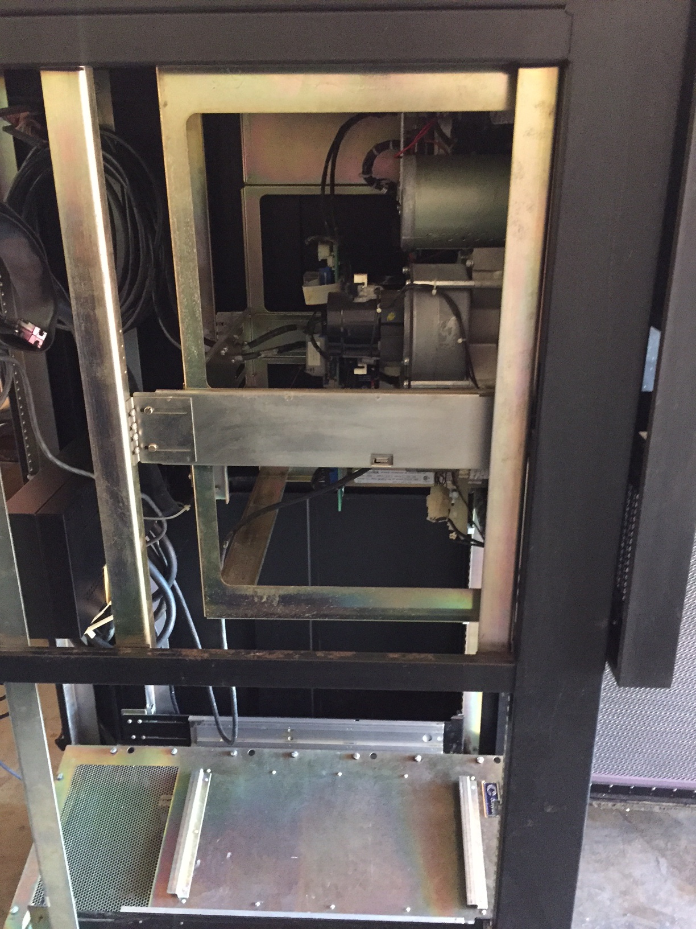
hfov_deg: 48.2
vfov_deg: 61.7
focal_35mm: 29
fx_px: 777
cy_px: 464
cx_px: 348
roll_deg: +1.4
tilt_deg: -21.5
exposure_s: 1/15
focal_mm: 4.15
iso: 400
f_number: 2.2
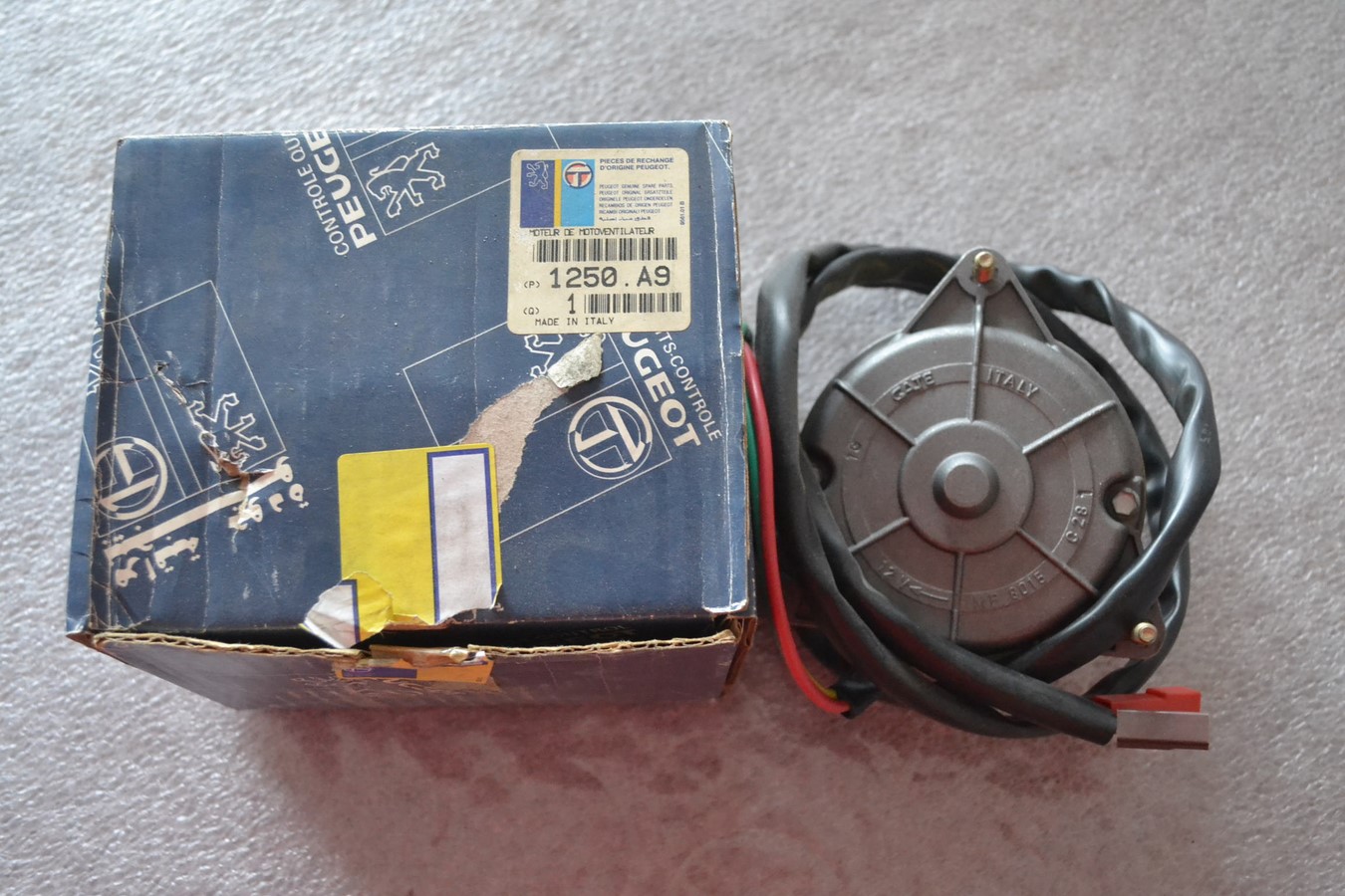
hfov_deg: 46.4
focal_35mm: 42
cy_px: 448
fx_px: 1569
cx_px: 672
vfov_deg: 31.9
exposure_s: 1/50
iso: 3200
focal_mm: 28
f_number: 4.5
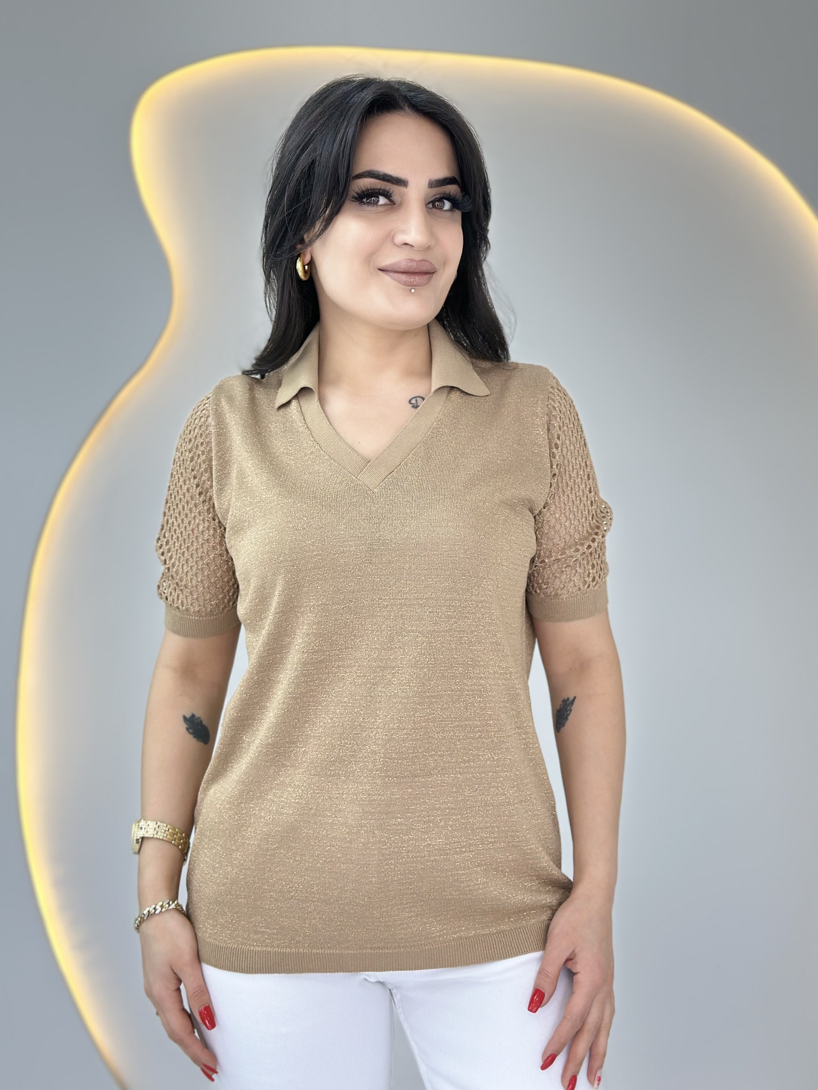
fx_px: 1512
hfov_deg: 30.3
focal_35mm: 48
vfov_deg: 39.7
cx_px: 409
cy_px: 545
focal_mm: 6.86
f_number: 1.78
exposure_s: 1/100
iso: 100
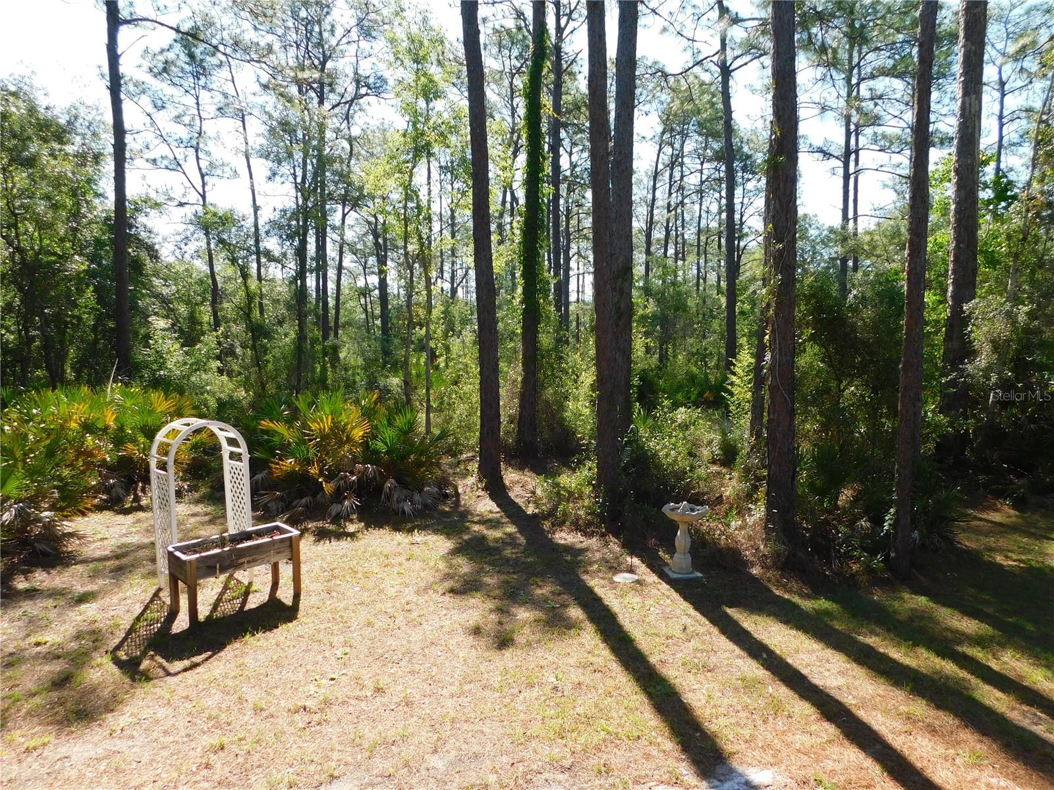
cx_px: 527
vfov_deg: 58.9
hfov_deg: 73.9
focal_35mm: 23
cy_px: 395
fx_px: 700
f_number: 3
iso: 125
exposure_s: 1/500
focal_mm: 4
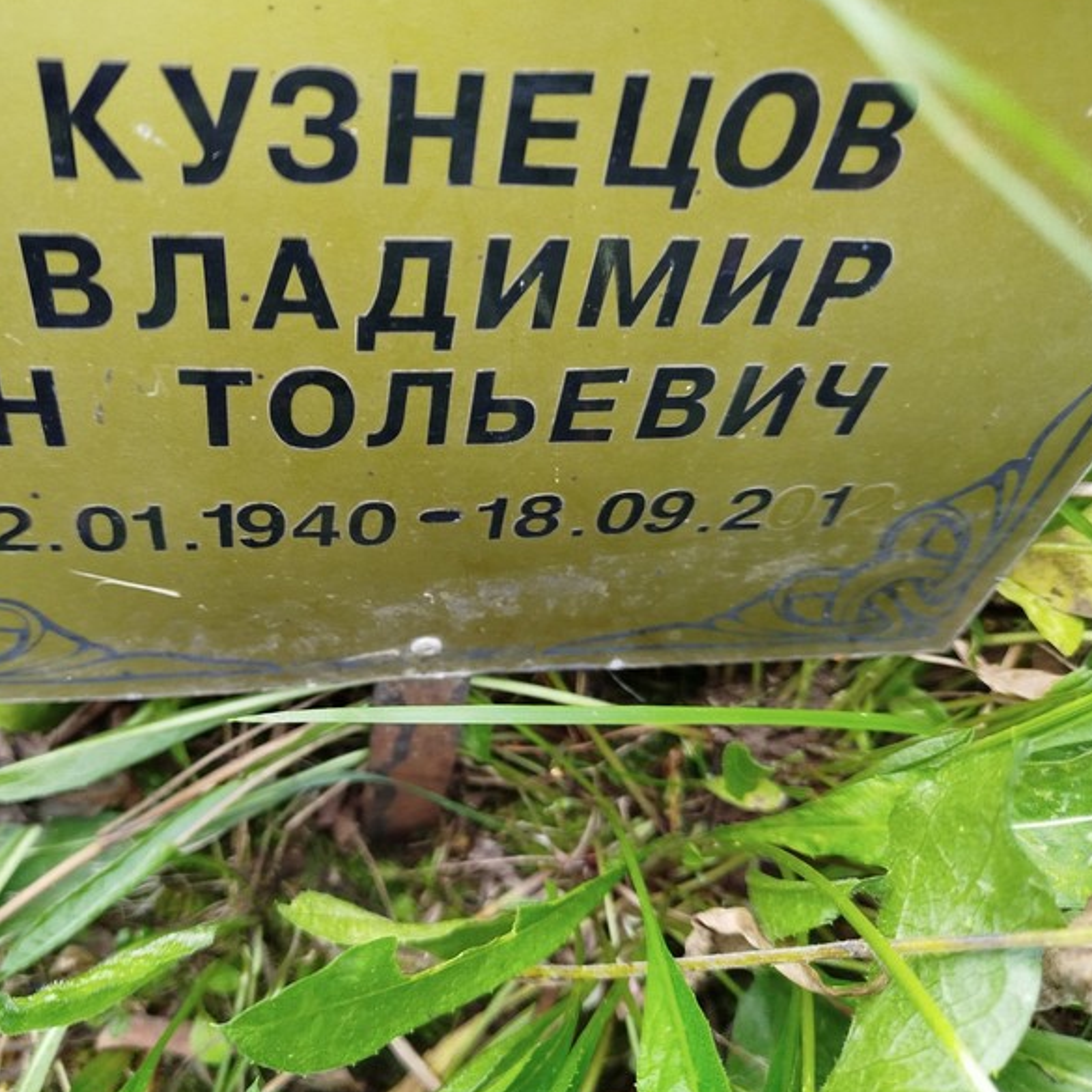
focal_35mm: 29
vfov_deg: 55.6
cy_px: 539
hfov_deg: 54.8
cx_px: 386
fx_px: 1035
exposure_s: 1/50
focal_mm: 5.31
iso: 100
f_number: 1.7
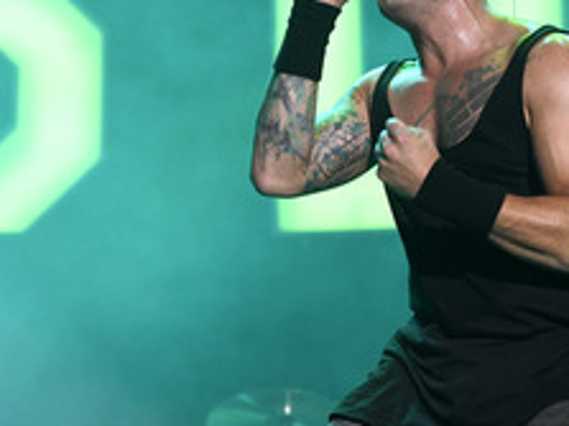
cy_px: 77
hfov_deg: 14.5
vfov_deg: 10.9
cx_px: 430
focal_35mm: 136
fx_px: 2234
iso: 1600
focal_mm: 70
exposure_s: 1/500
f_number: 4
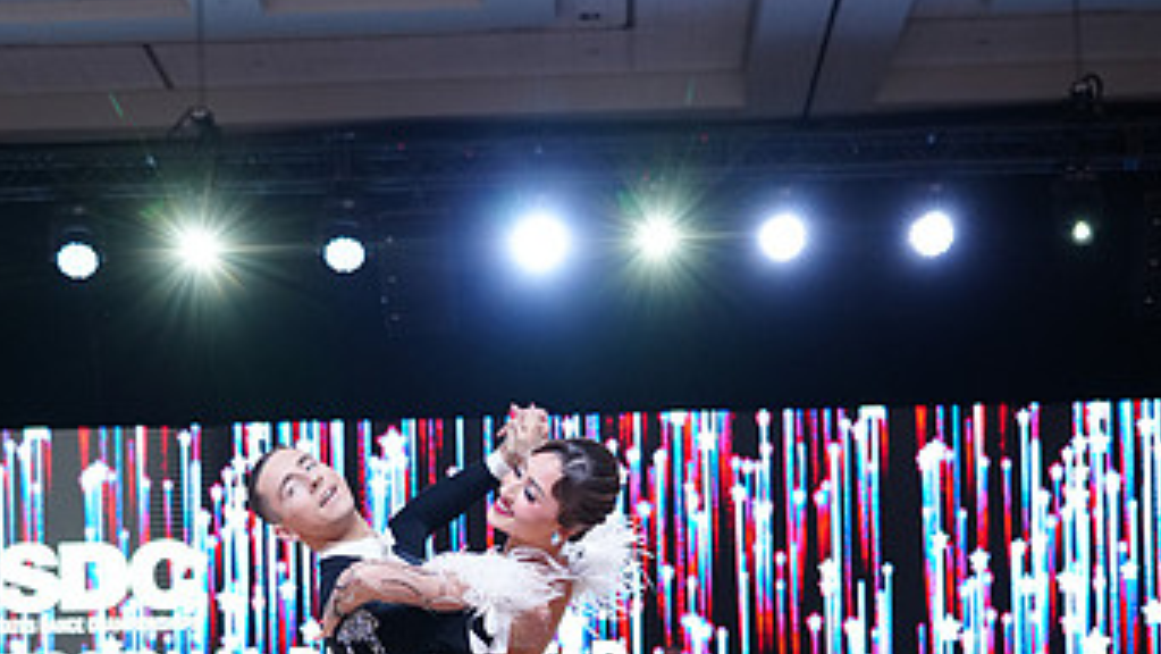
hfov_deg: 25.9
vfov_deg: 14.2
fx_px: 2525
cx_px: 523
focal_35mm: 82
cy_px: 814
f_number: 4
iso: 1250
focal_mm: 46
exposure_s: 1/500
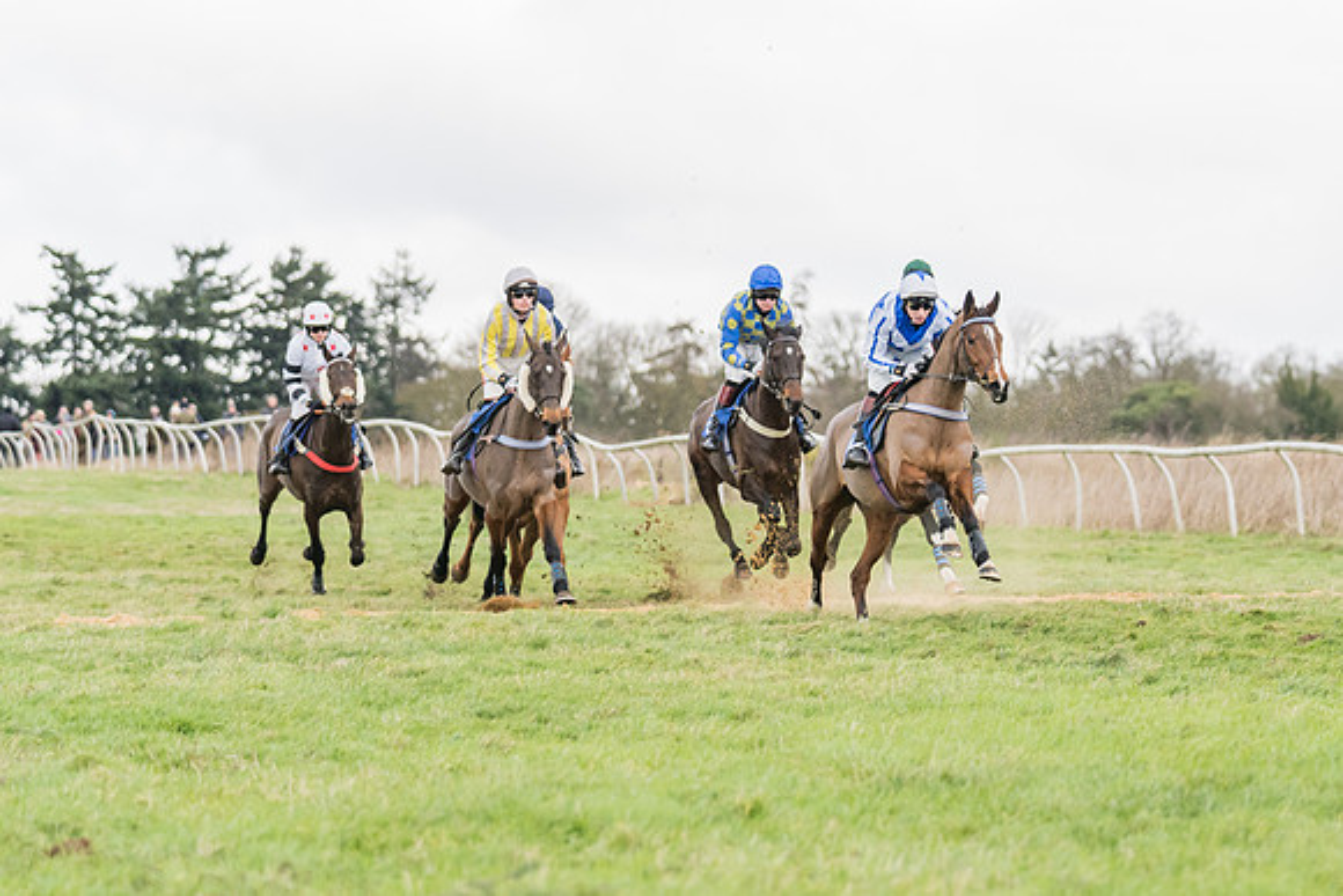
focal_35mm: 225
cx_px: 757
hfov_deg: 9.2
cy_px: 351
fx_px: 8386
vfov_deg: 6.1
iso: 800
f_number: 2.8
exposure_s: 1/1000
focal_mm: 112
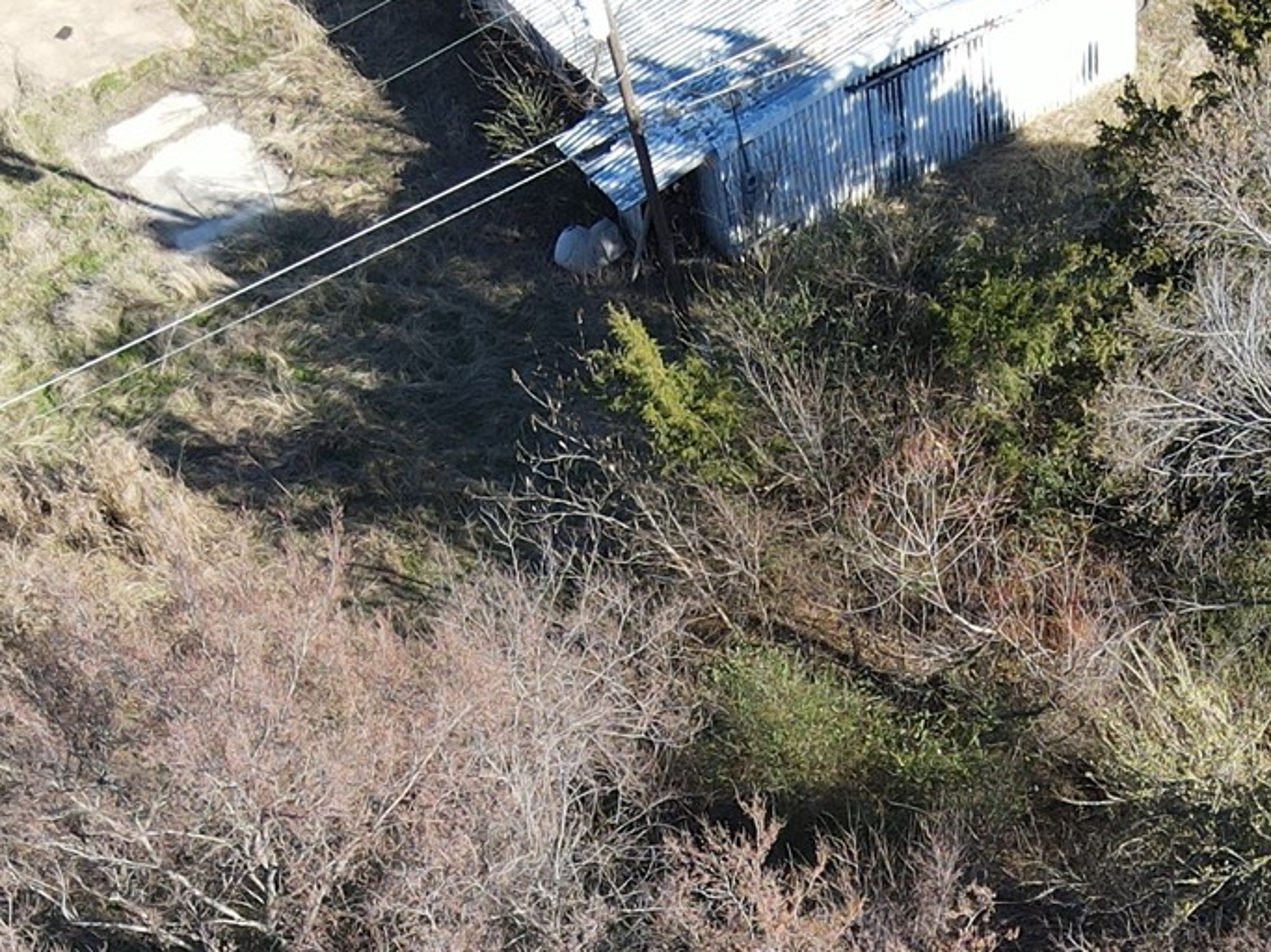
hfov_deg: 26.5
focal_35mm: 72
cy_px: 1231
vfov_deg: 19.0
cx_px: 1012
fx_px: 2643
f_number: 2.8
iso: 100
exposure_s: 1/200
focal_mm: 4.5
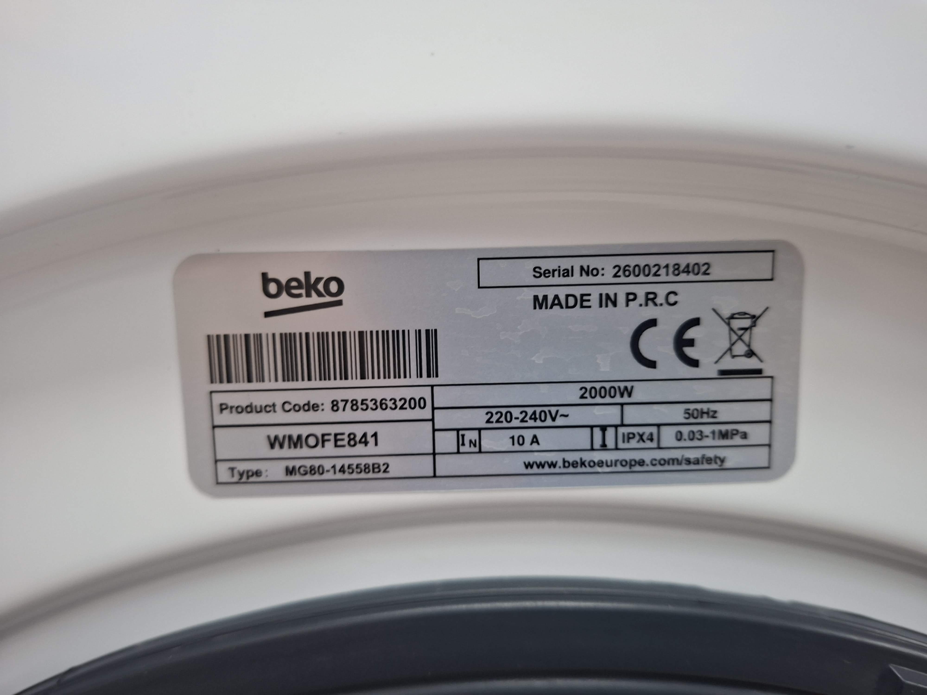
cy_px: 348
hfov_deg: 73.9
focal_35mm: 23
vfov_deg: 58.9
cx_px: 464
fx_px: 616
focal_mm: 5.54
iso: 320
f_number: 1.8
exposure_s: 1/33
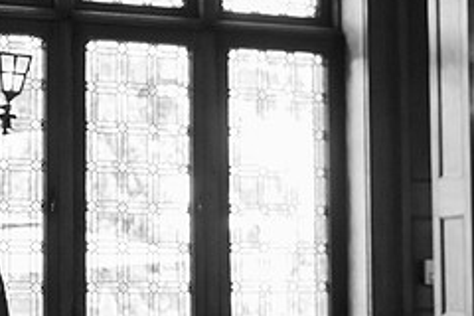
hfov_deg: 18.2
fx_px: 1461
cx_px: 73
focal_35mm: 111
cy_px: 209
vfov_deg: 12.3
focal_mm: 46
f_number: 5
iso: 3200
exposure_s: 1/400
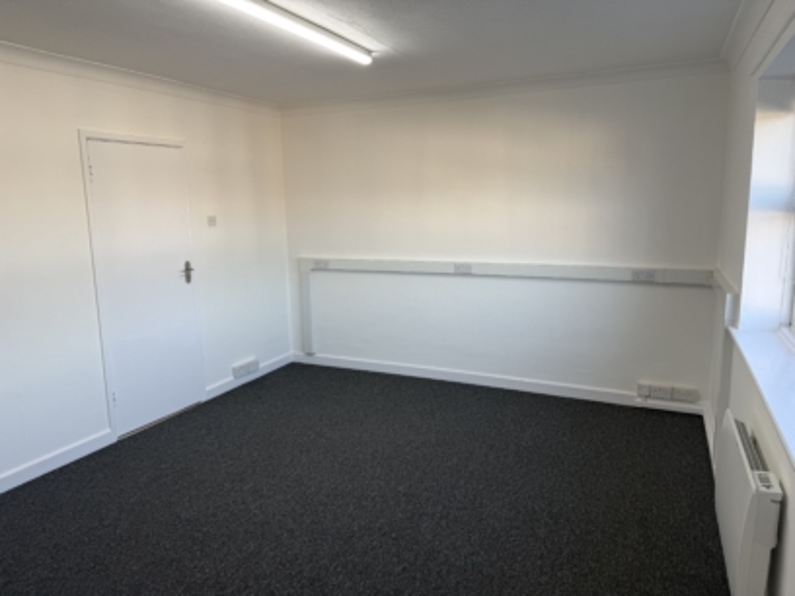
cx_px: 398
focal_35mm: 24
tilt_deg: -10.3
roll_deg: +1.9
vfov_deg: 56.8
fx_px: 551
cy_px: 298
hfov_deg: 71.6
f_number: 1.78
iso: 50
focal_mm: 6.76
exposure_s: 1/127
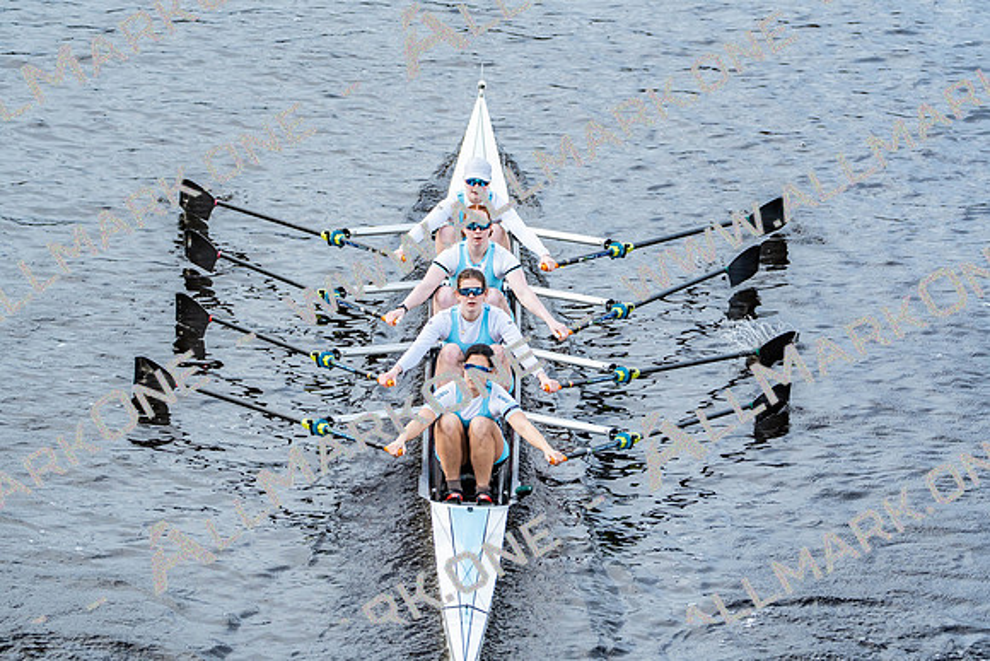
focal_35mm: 303
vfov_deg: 4.5
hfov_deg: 6.8
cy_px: 330
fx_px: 8334
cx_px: 495
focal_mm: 303
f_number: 6.3
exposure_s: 1/1250
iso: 1000
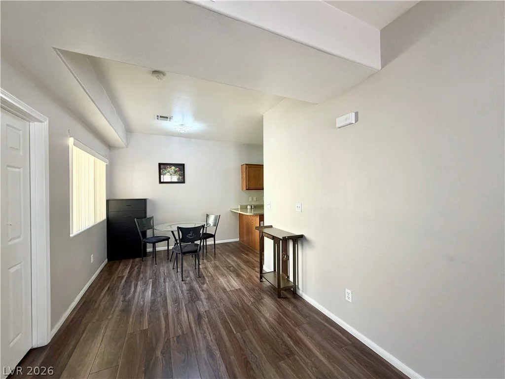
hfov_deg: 102.1
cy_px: 190
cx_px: 252
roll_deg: +1.1
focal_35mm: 14
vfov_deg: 85.7
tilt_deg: +0.2
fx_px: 204
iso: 250
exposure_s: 1/121
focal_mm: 2.22
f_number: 2.2
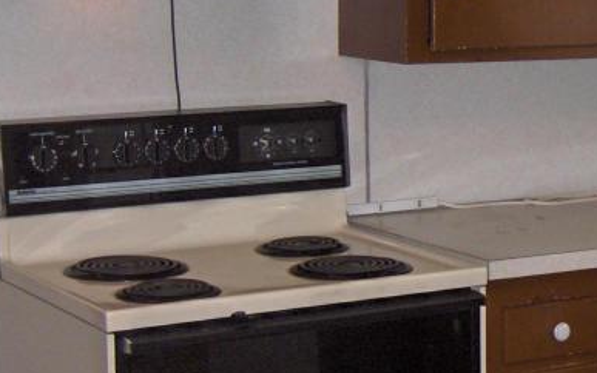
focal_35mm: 109
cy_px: 209
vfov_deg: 12.0
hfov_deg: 18.1
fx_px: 1774
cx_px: 726
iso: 100
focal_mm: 8
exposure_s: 1/60
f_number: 2.8
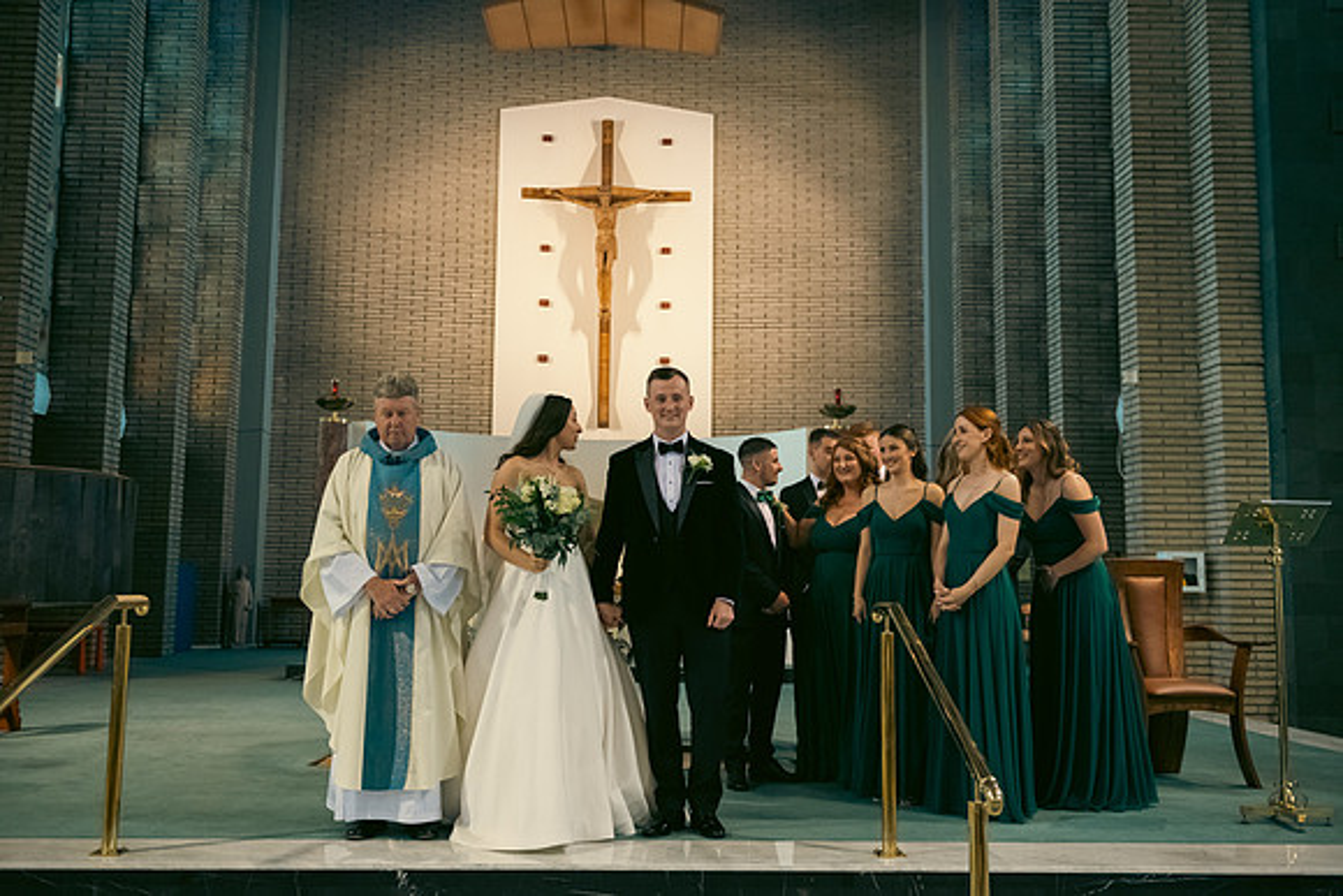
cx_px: 672
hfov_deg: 55.8
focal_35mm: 34
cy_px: 448
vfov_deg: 38.9
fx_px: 1269
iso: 1000
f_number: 3.5
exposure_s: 1/160
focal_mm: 34
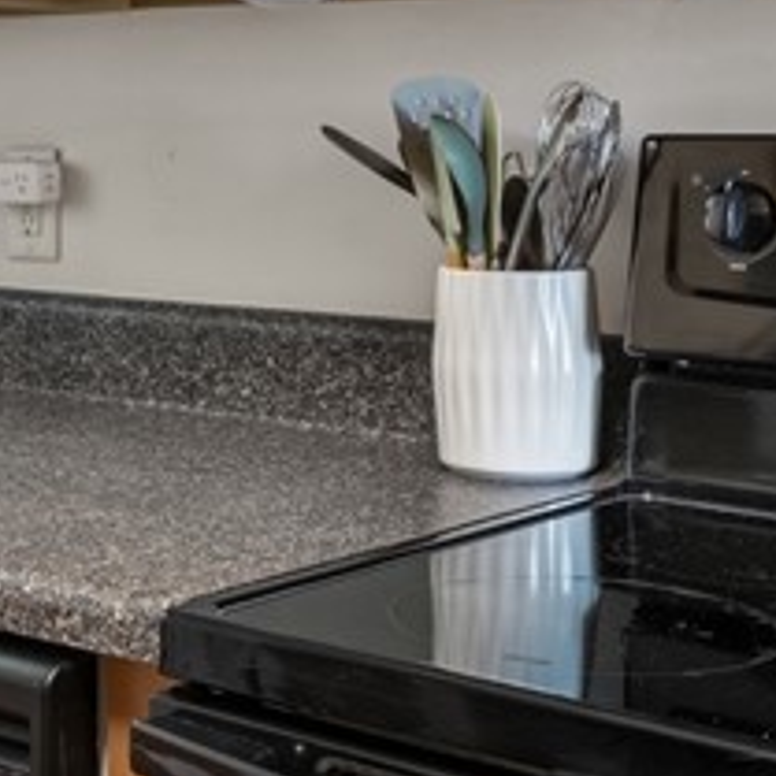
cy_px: 217
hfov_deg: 22.5
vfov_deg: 22.9
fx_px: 1902
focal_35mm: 75
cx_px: 87
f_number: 9
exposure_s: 1/3
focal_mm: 17
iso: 2000
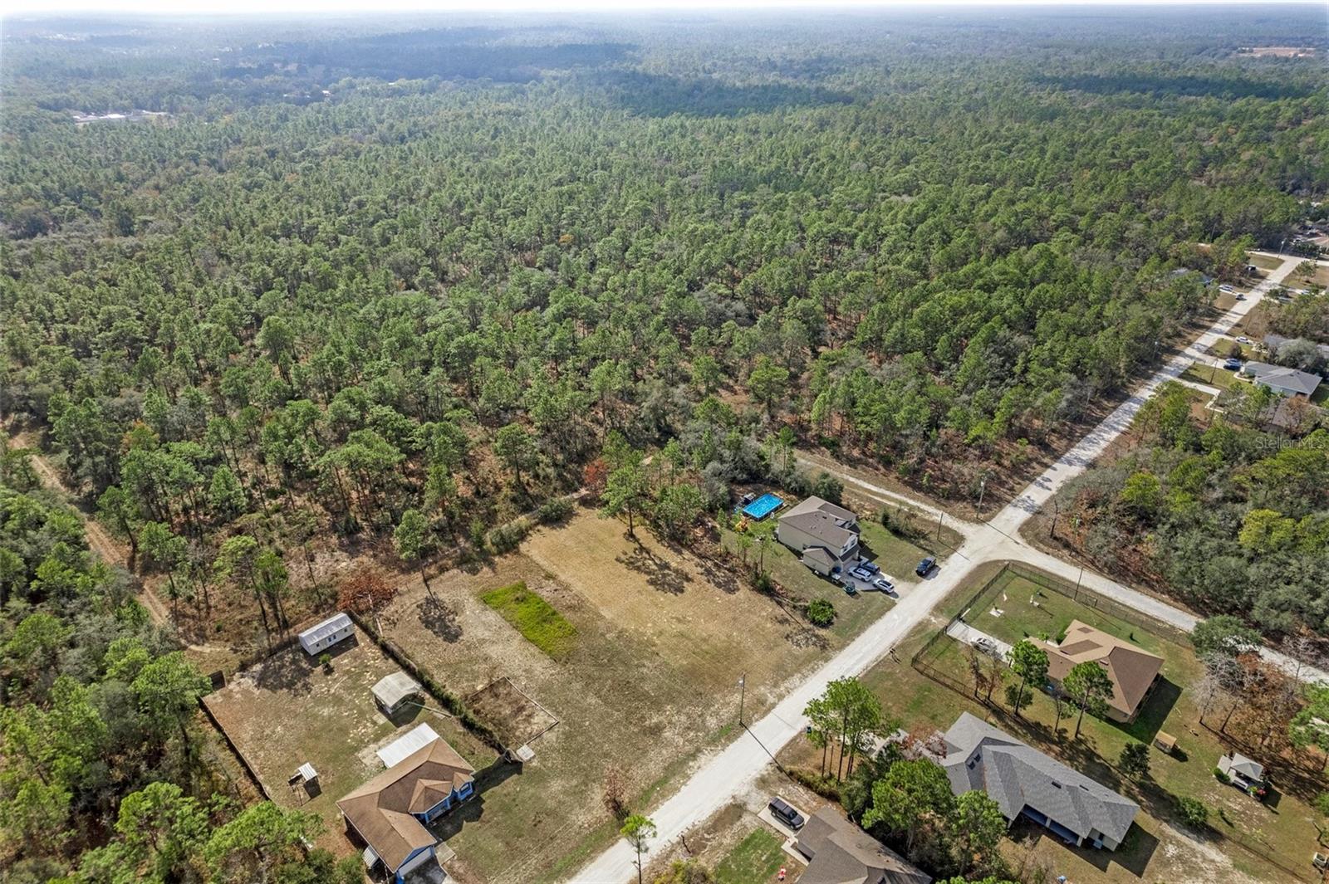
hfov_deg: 78.6
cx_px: 664
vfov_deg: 57.2
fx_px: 812
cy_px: 442
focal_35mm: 22
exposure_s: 1/1500
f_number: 2.8
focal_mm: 8.38
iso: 200
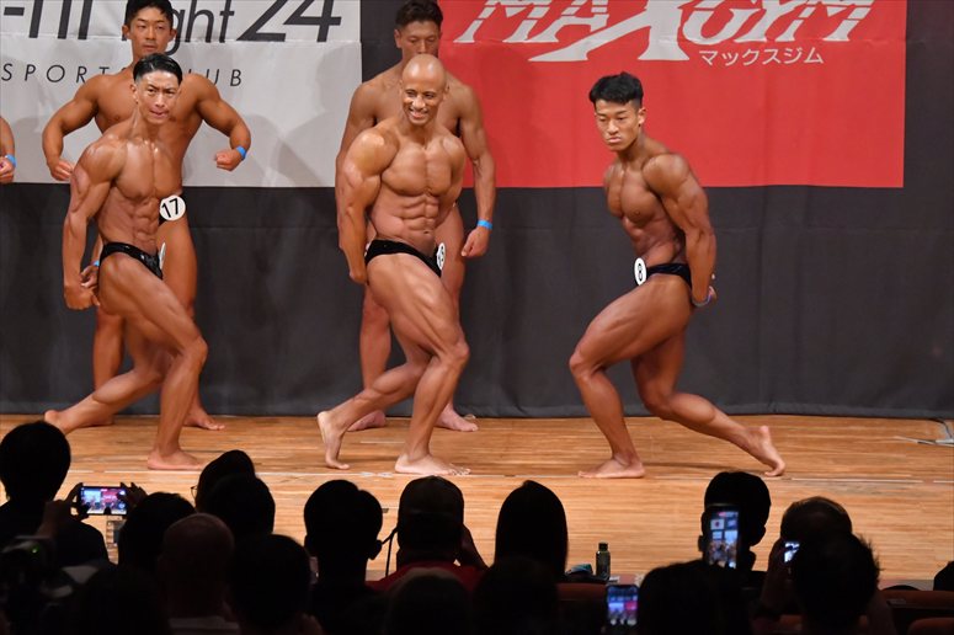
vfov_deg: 5.7
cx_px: 477
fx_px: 6357
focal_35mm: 240
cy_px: 318
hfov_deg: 8.6
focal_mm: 160
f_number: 5.6
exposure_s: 1/400
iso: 8000
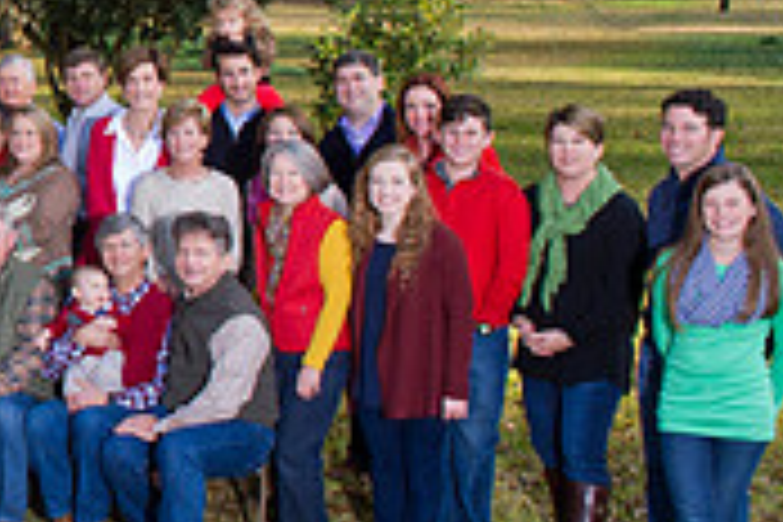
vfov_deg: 16.9
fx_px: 1740
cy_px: 63
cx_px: -396
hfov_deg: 21.3
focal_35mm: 80
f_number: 8
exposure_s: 1/250
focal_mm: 24
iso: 1000
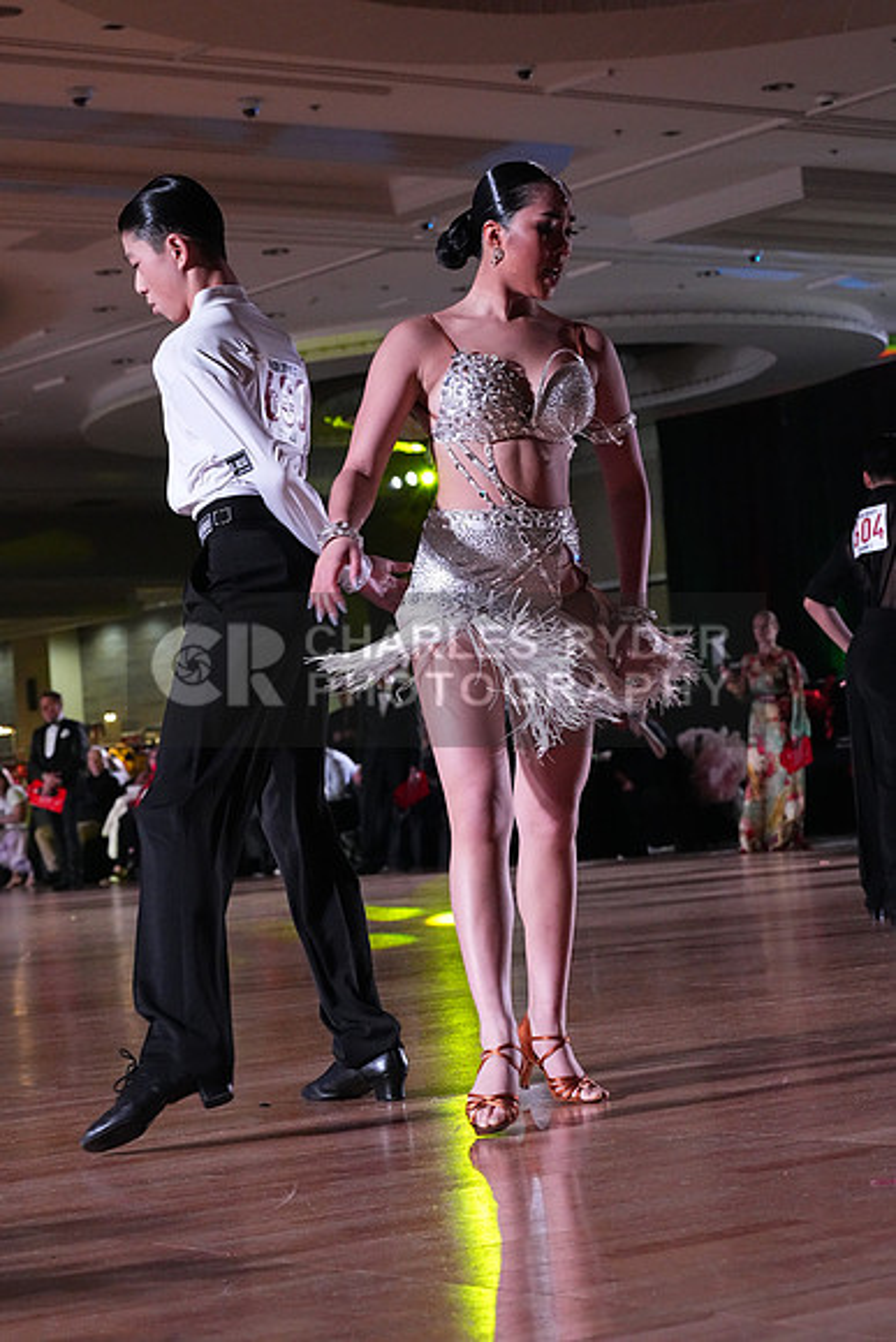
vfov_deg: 25.4
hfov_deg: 17.1
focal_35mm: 80
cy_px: 671
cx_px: 448
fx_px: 2985
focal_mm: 80
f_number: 7.1
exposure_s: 1/400
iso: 10000
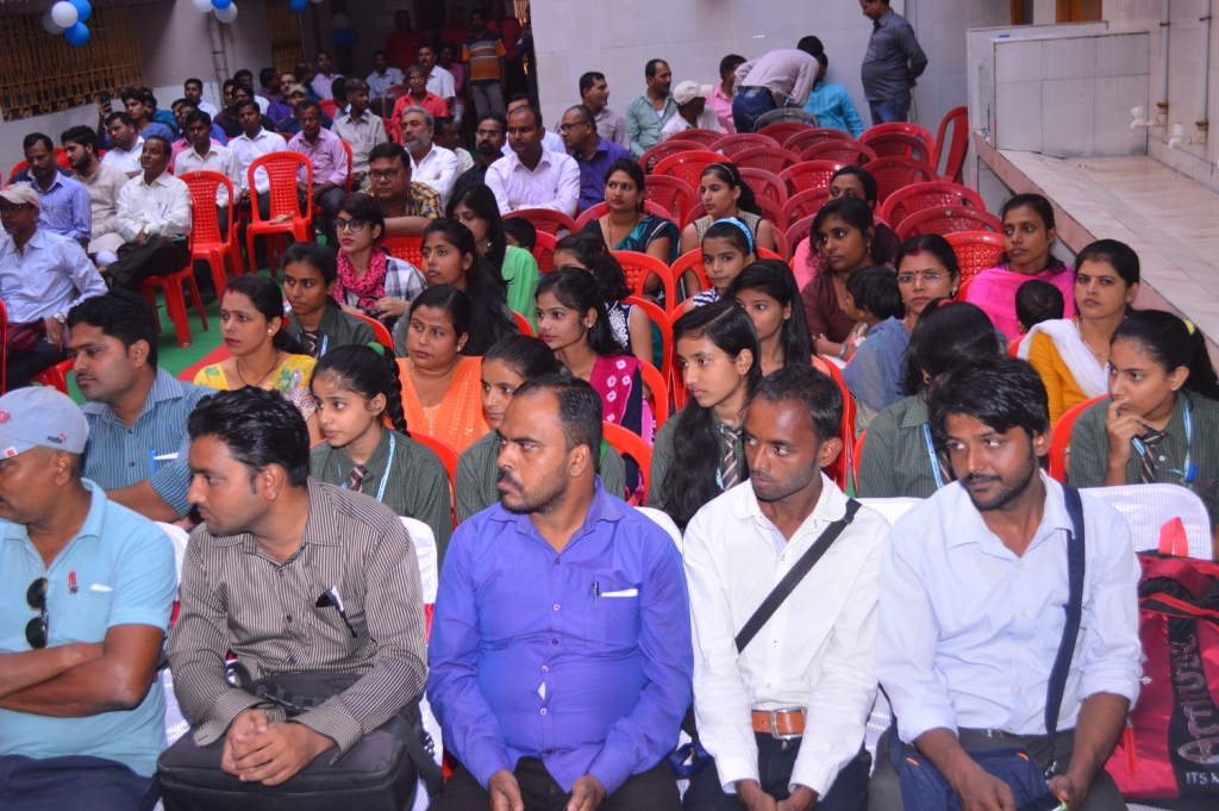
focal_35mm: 39
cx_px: 610
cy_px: 406
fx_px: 1319
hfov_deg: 49.6
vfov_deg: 34.2
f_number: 4.2
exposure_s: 1/125
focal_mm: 26
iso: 200
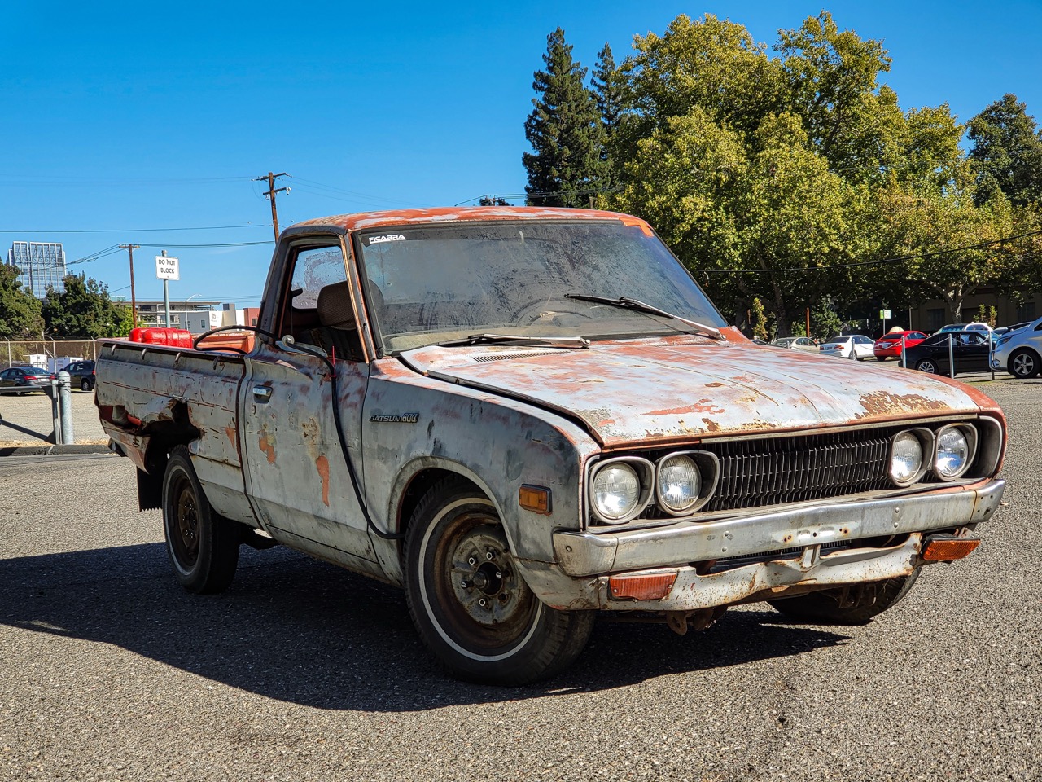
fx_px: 1565
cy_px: 391
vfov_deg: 28.0
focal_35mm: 52
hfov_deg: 36.8
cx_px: 521
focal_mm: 6
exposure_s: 1/710
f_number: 2.4
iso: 25
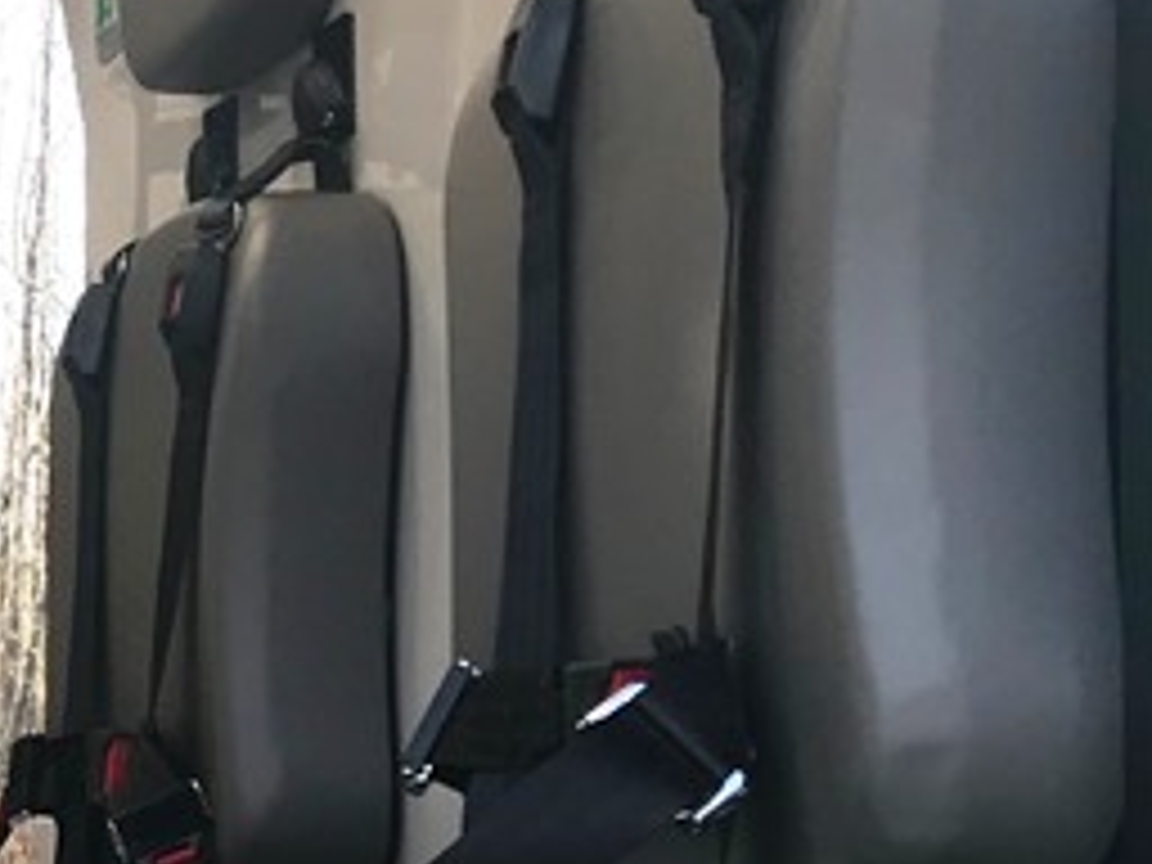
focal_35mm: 112
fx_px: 3727
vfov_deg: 13.1
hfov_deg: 15.5
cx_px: -828
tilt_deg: +2.2
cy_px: 734
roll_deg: -1.4
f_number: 1.8
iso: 20
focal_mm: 3.99
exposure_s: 1/141
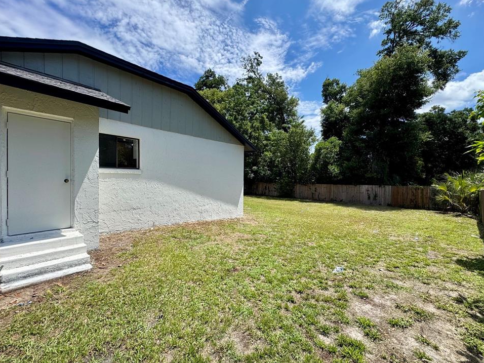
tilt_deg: +1.2
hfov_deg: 98.2
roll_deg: +1.1
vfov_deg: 81.7
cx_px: 244
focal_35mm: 15
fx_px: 210
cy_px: 182
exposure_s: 1/1506
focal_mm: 2.22
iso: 50
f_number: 2.2
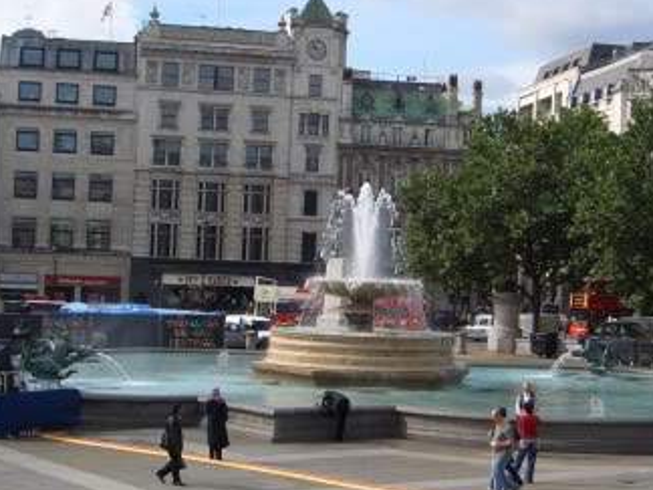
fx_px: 1453
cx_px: 407
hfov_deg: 25.3
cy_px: 276
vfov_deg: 19.1
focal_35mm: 77
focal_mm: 8
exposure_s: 1/400
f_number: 4.8
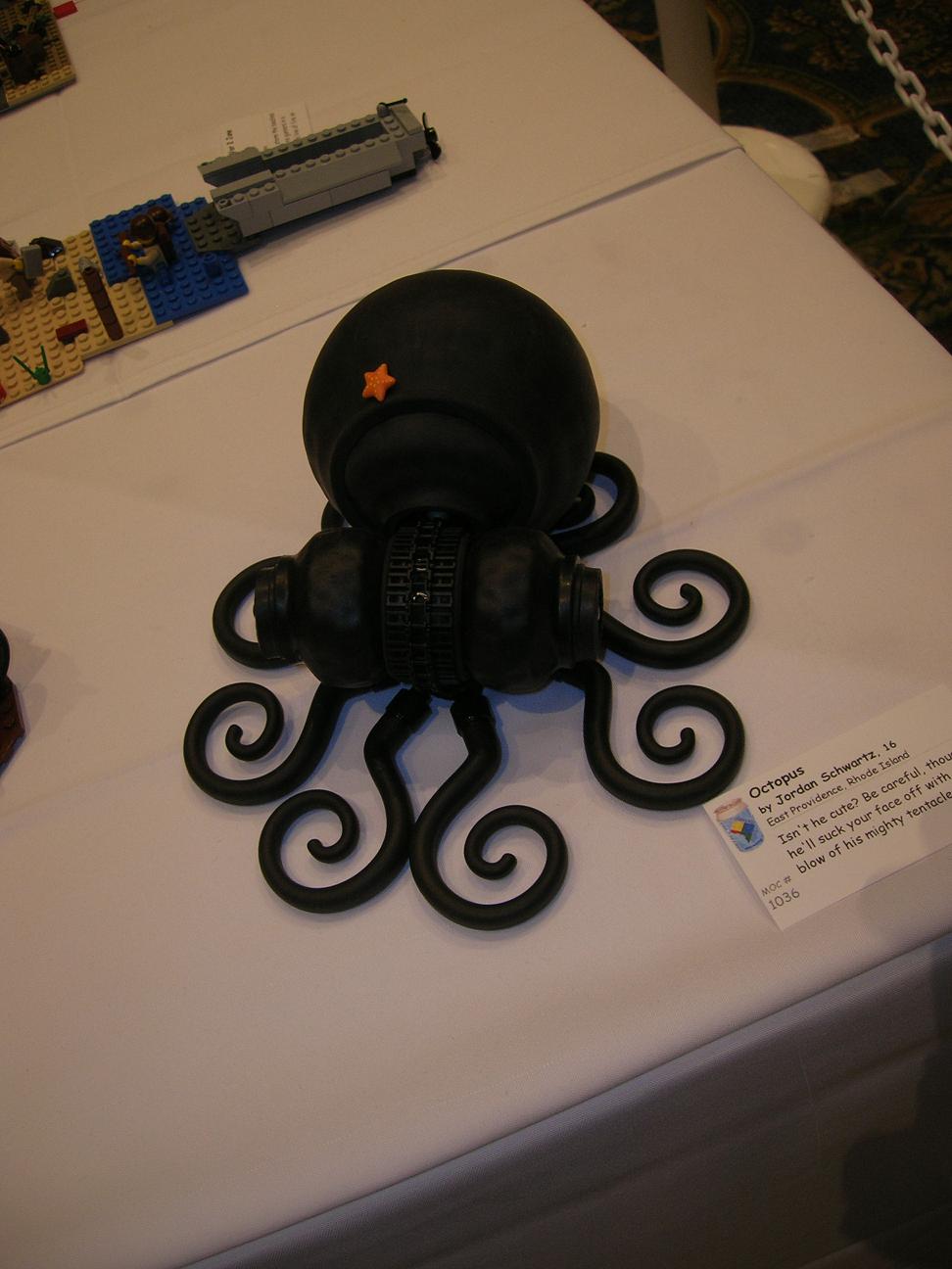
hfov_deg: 41.8
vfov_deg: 54.0
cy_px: 634
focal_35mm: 34
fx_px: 1247
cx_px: 476
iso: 50
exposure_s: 1/30
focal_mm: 5.7
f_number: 2.9
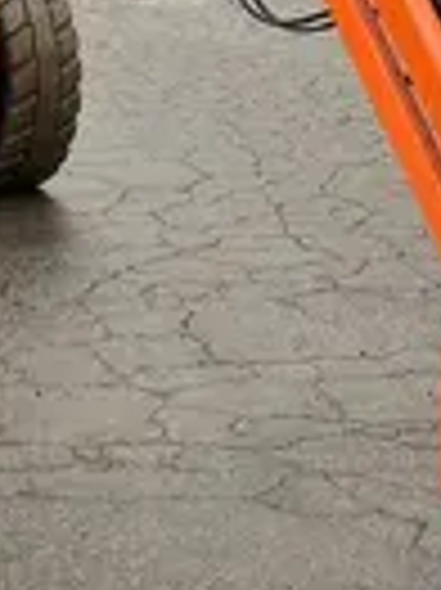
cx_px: 104
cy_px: -92
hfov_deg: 10.1
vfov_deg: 13.2
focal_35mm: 146
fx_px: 2484
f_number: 1.8
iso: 32
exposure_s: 1/230
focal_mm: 4.25
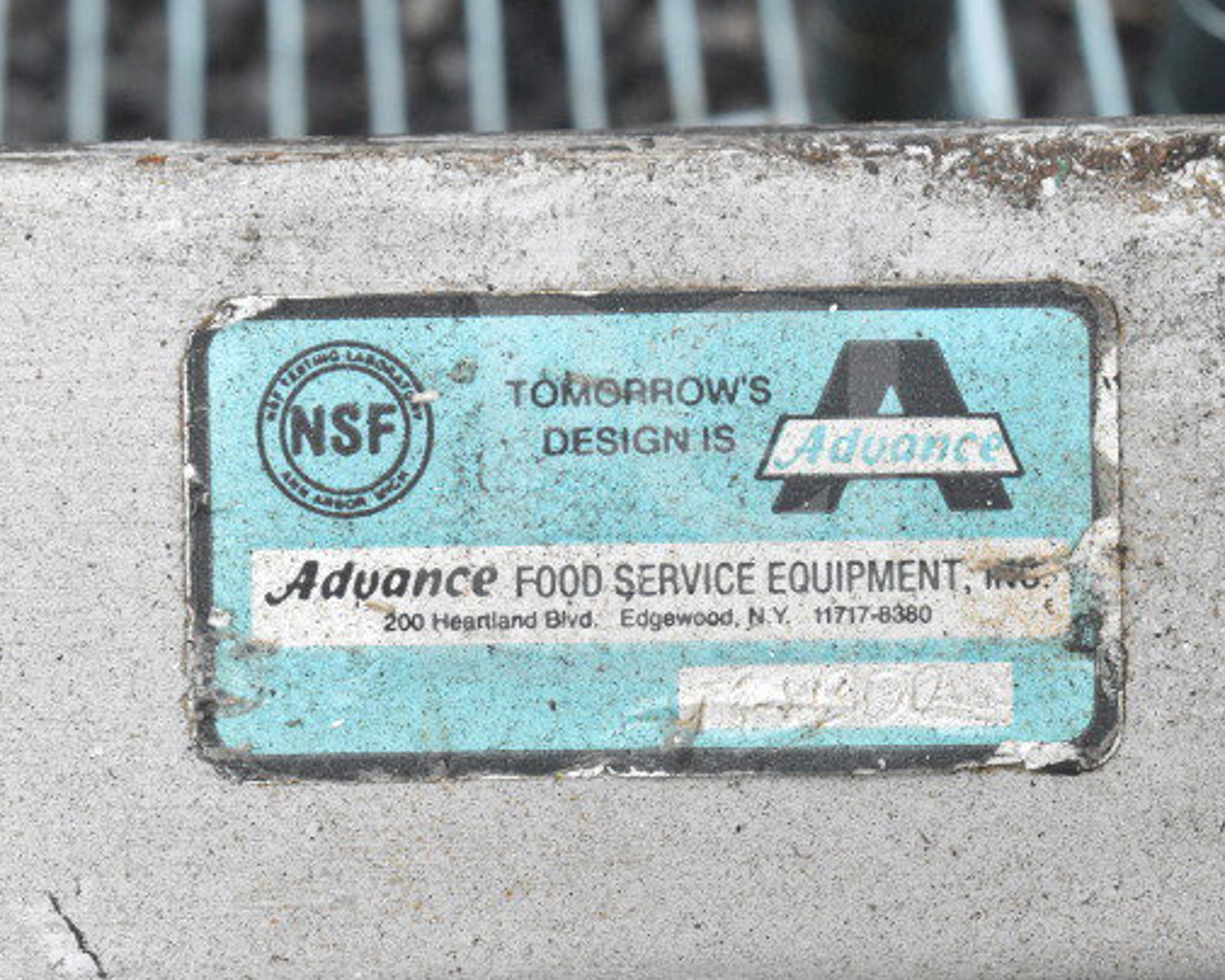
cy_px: 489
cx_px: 689
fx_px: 3392
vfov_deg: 16.4
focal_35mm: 94
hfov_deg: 20.5
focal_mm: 55
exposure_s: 1/1000
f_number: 16
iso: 6400
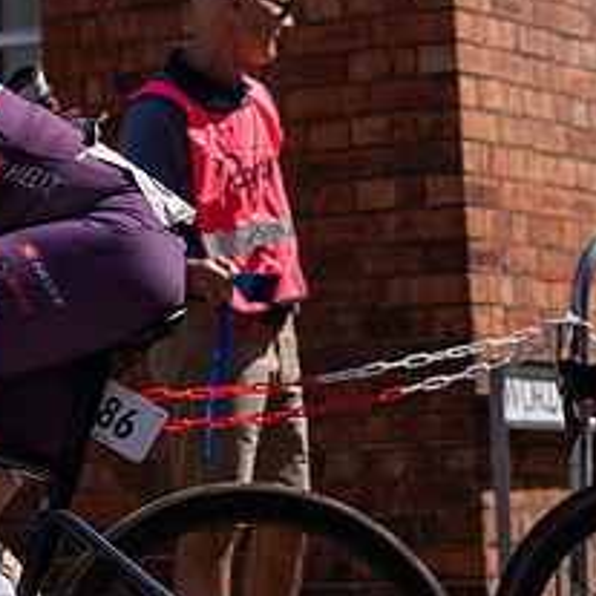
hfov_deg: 8.9
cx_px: -83
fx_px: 3798
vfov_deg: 9.0
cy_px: 215
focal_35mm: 195
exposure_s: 1/1600
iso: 100
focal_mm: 82
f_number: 4
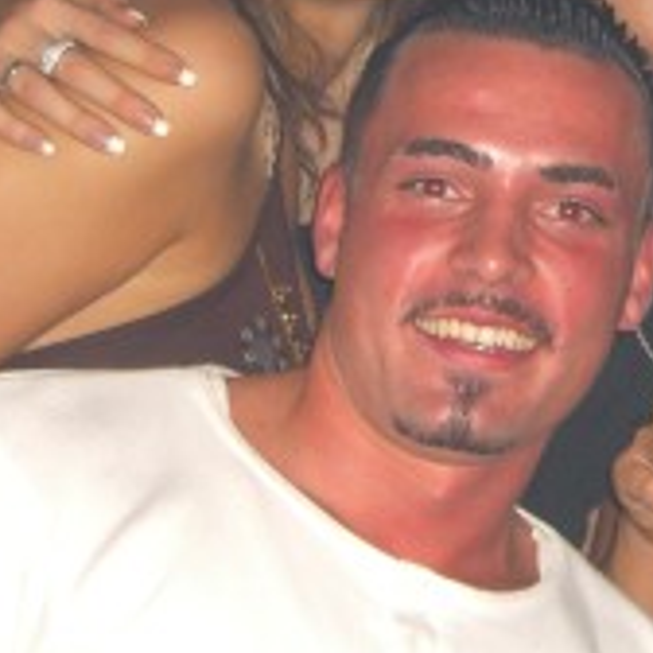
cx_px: 649
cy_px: 140
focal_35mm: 145
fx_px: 3095
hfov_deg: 11.9
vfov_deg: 12.0
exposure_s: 1/60
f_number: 3.1
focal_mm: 9.5
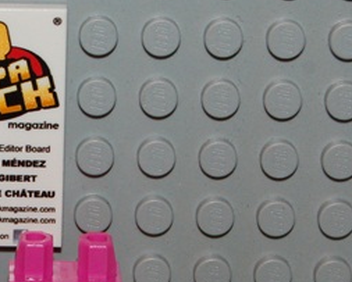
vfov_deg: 6.3
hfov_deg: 7.9
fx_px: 2550
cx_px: 42
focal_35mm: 244
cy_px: 281
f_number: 5.6
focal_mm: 55
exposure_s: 1/60
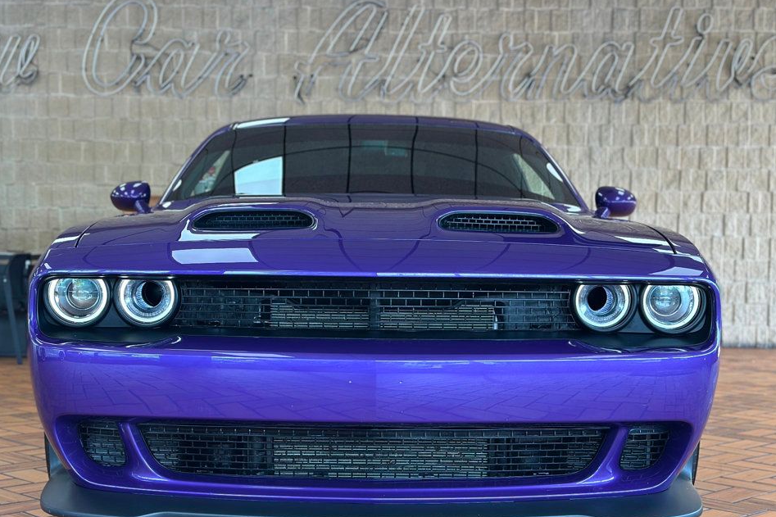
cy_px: 311
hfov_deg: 36.9
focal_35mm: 54
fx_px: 1164
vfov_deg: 25.0
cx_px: 379
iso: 100
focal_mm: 6.86
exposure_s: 1/170
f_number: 1.78
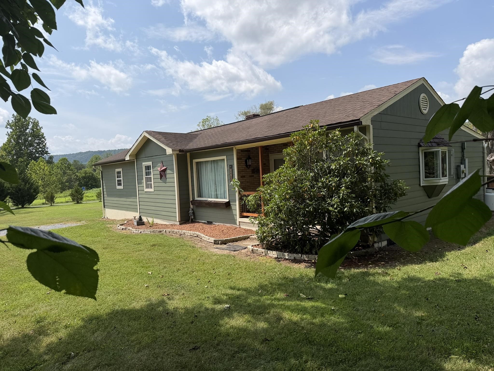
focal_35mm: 24
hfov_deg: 71.6
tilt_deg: -2.7
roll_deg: +2.4
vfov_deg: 56.8
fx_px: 343
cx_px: 247
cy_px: 186
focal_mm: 6.76
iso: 80
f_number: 1.78
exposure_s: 1/6173
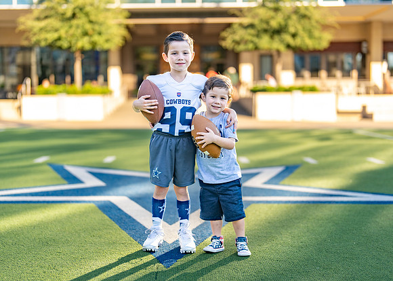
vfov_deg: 24.3
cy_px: 149
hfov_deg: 33.6
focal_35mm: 58
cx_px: 194
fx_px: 651
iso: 100
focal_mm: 50
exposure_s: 1/2500
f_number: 1.2
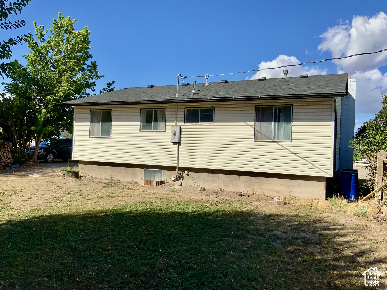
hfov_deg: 61.7
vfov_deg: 48.2
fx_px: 324
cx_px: 194
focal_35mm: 29
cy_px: 145
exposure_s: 1/3322
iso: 16
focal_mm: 3
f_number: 1.8
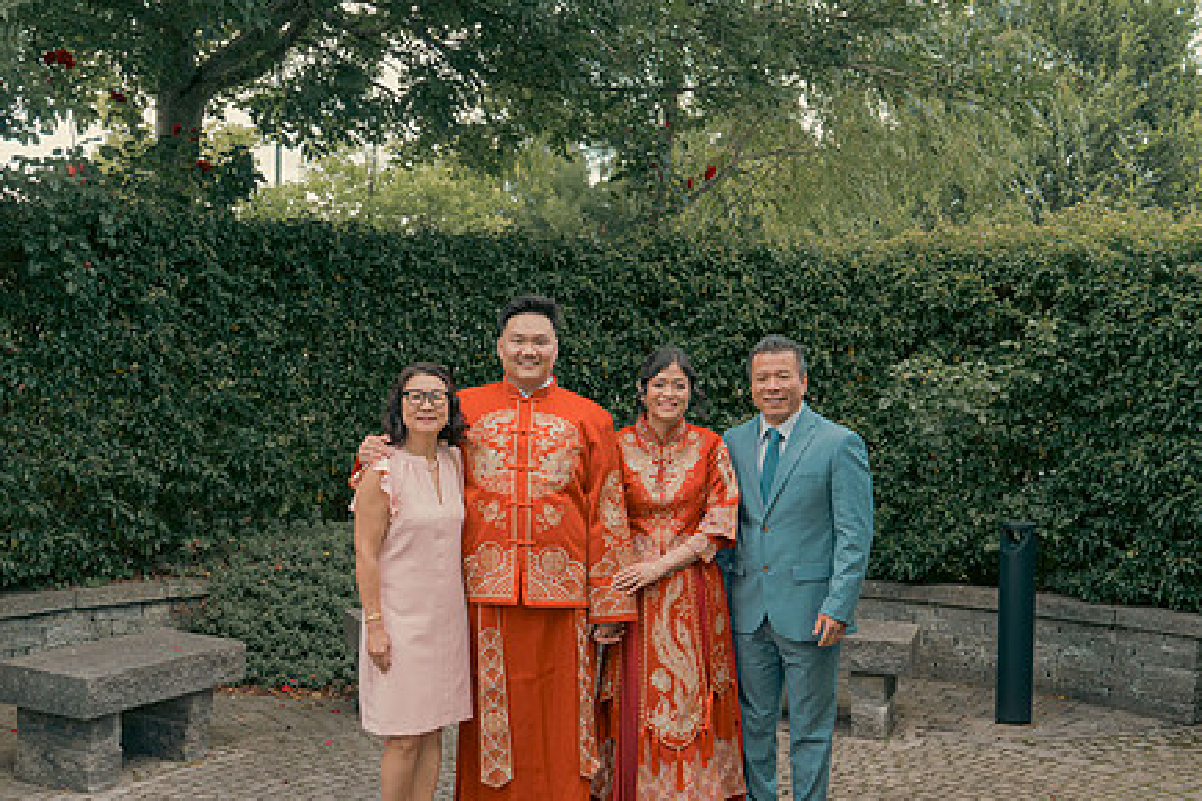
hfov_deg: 41.1
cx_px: 564
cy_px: 410
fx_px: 1603
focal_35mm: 48
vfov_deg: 28.1
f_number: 5.6
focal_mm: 36
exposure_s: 1/160
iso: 400
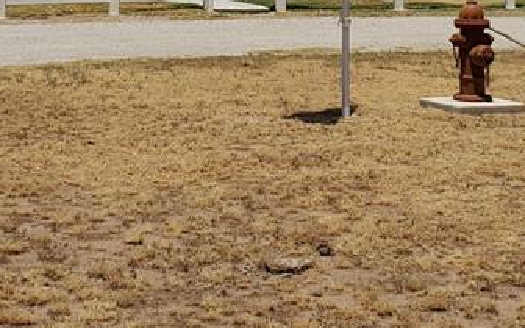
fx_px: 1202
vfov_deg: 14.4
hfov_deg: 24.6
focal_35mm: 84
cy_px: -184
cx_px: 220
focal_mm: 4.3
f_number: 2.4
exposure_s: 1/3109
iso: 50
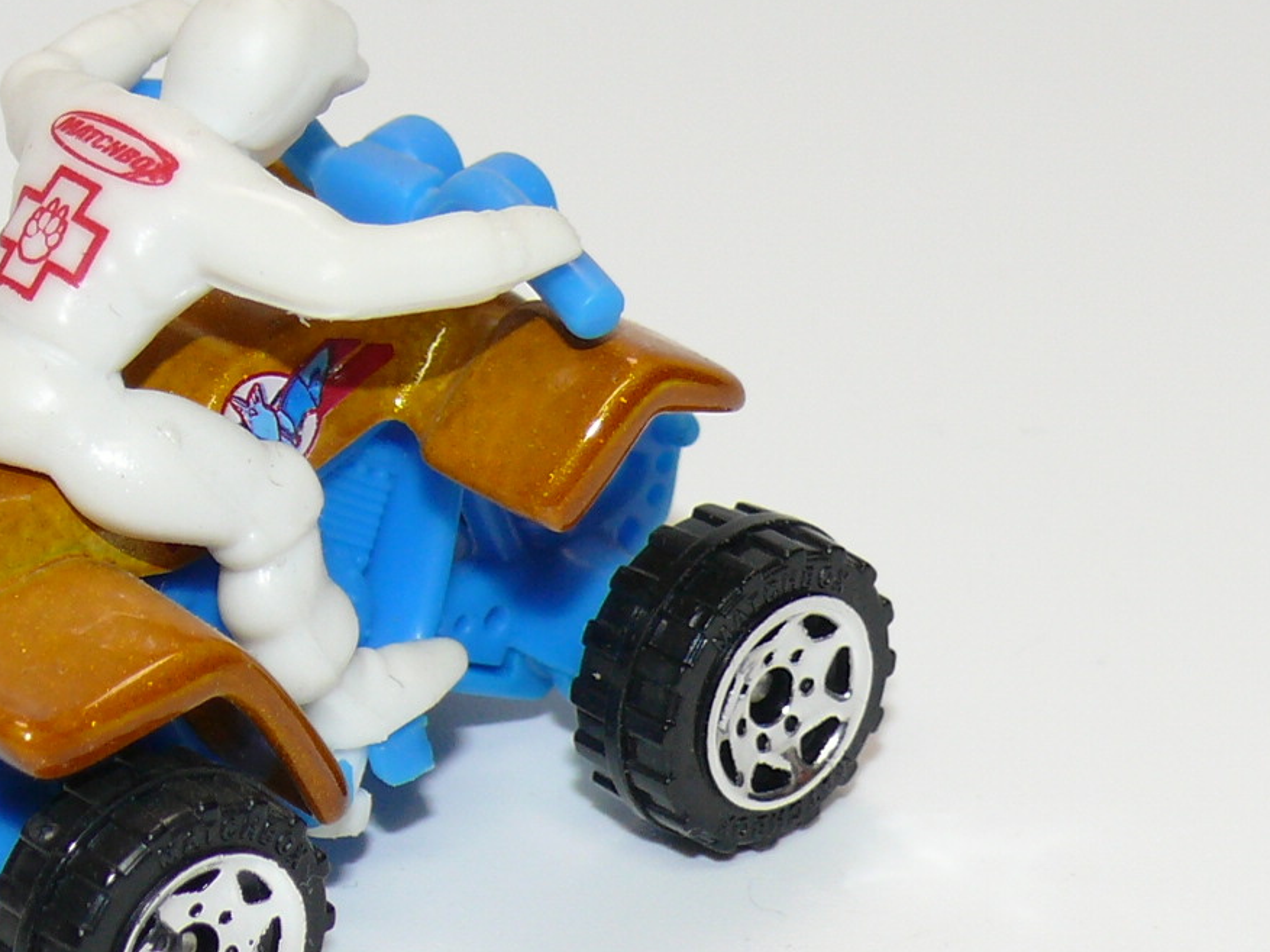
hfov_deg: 10.5
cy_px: 445
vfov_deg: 7.9
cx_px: 265
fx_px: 6895
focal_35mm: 188
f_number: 4
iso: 100
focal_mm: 13.4
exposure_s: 1/30
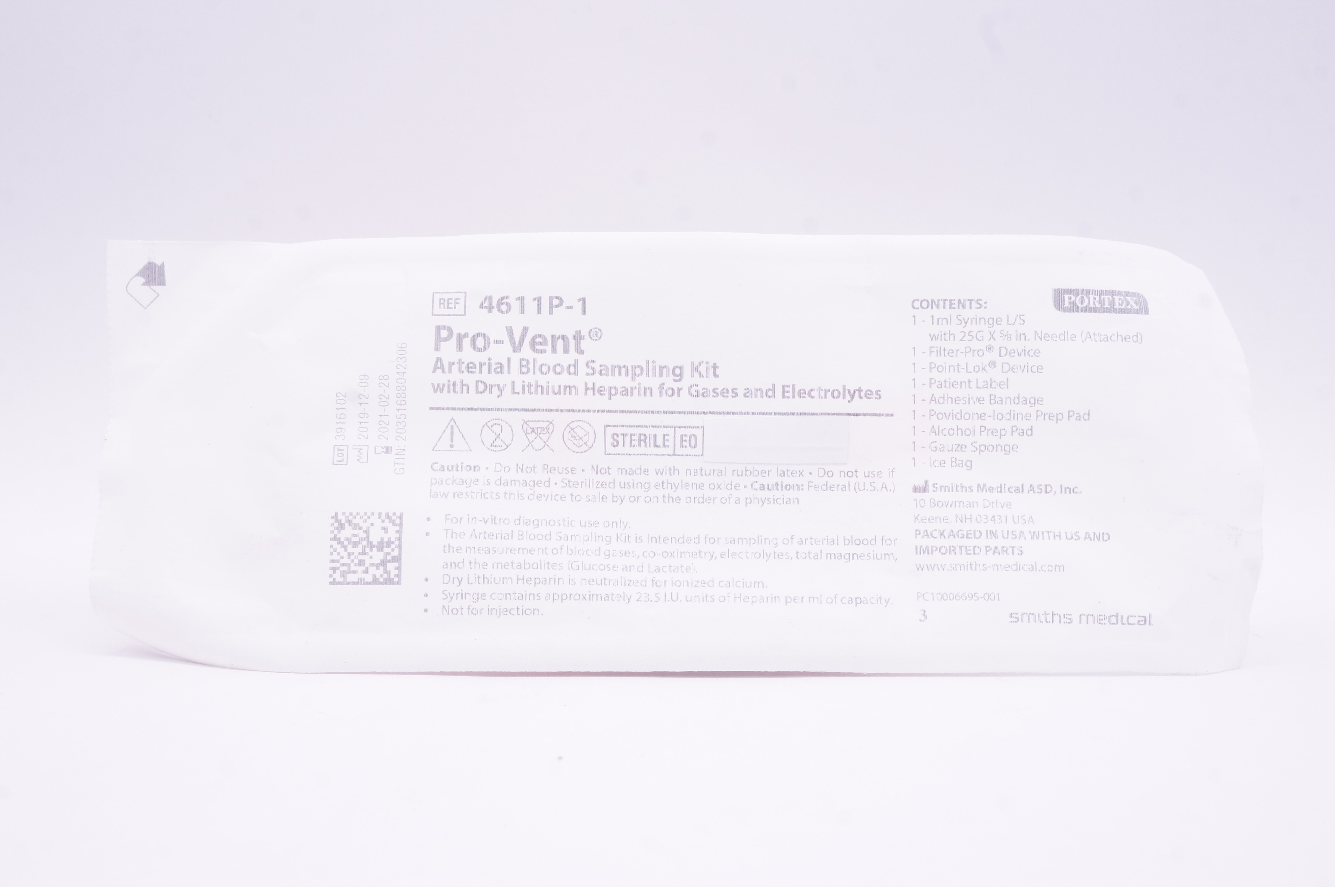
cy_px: 444
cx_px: 668
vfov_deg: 35.4
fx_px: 1389
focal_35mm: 38
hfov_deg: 51.3
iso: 800
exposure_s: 1/25
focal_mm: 25
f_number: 13
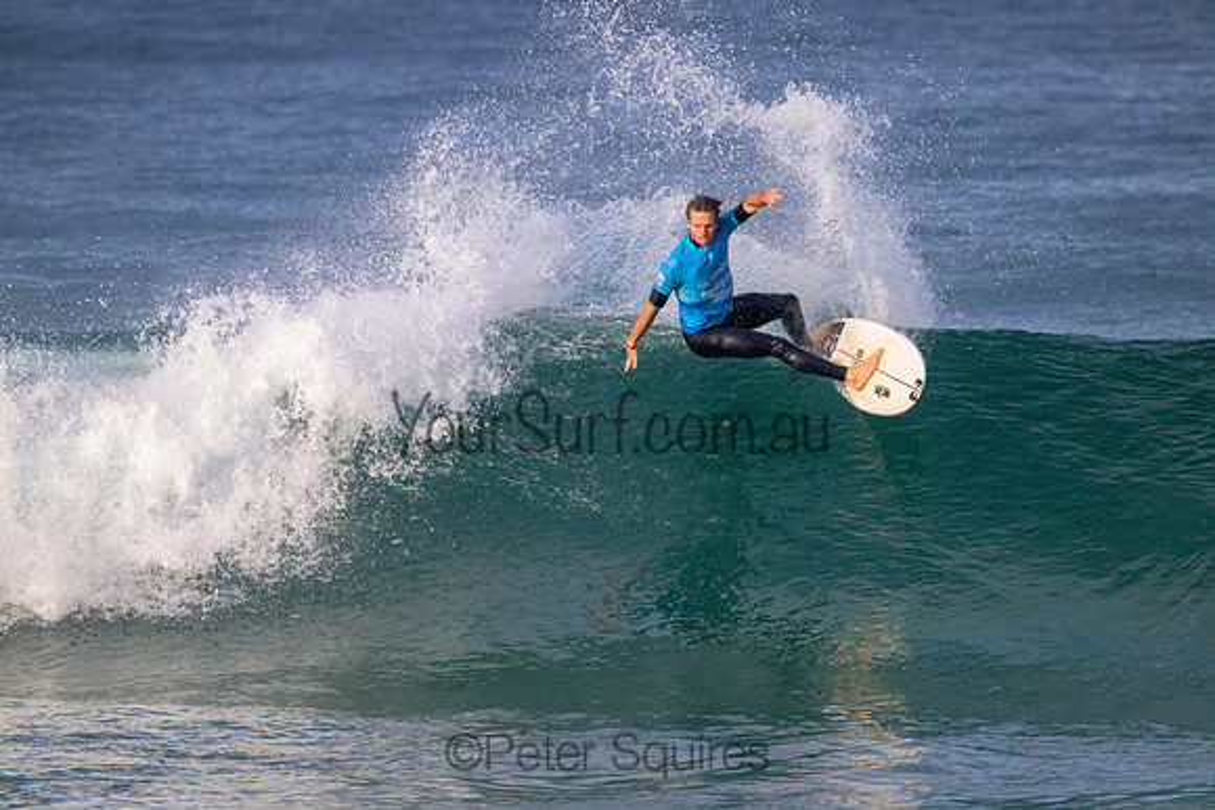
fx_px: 27005
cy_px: 405
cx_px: 608
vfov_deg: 1.7
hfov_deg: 2.6
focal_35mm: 800
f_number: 11
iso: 2500
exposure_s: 1/2000
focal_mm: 800
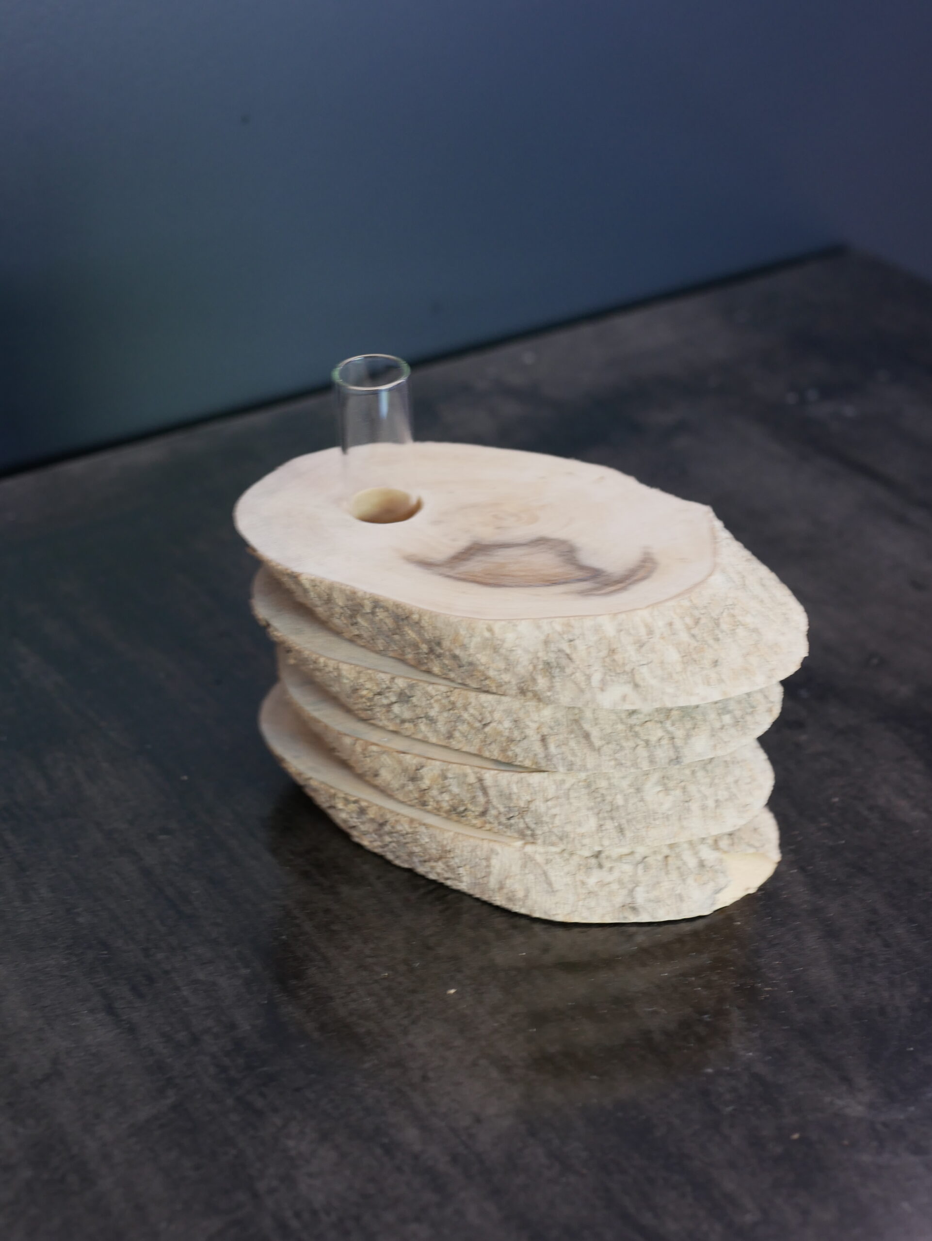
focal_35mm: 50
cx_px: 466
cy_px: 620
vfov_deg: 38.2
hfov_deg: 29.1
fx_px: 1794
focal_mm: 25
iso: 400
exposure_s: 1/6
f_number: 5.1
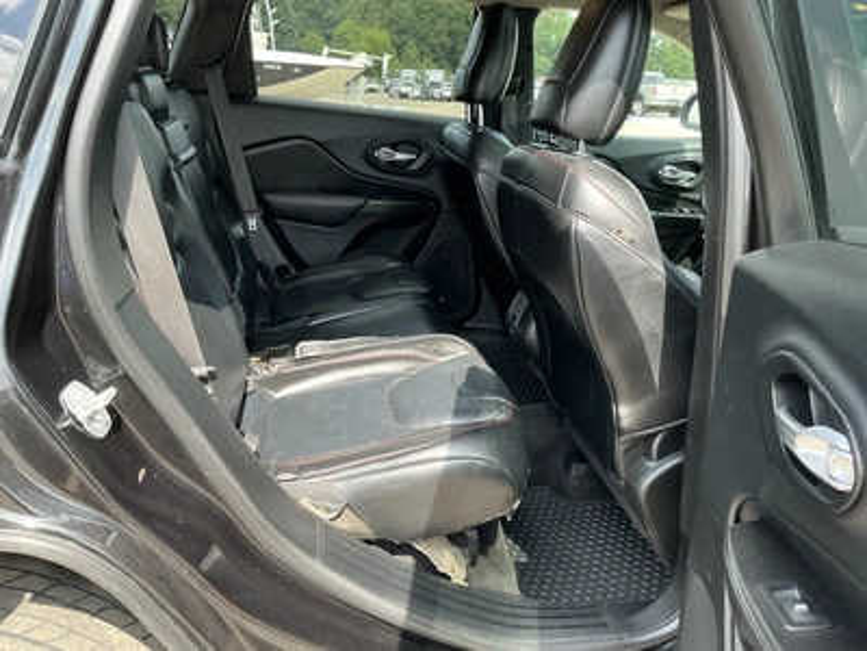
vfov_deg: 49.7
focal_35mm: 28
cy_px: 326
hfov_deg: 63.4
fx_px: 701
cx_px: 434
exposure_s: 1/122
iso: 32
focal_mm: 3
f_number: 1.8
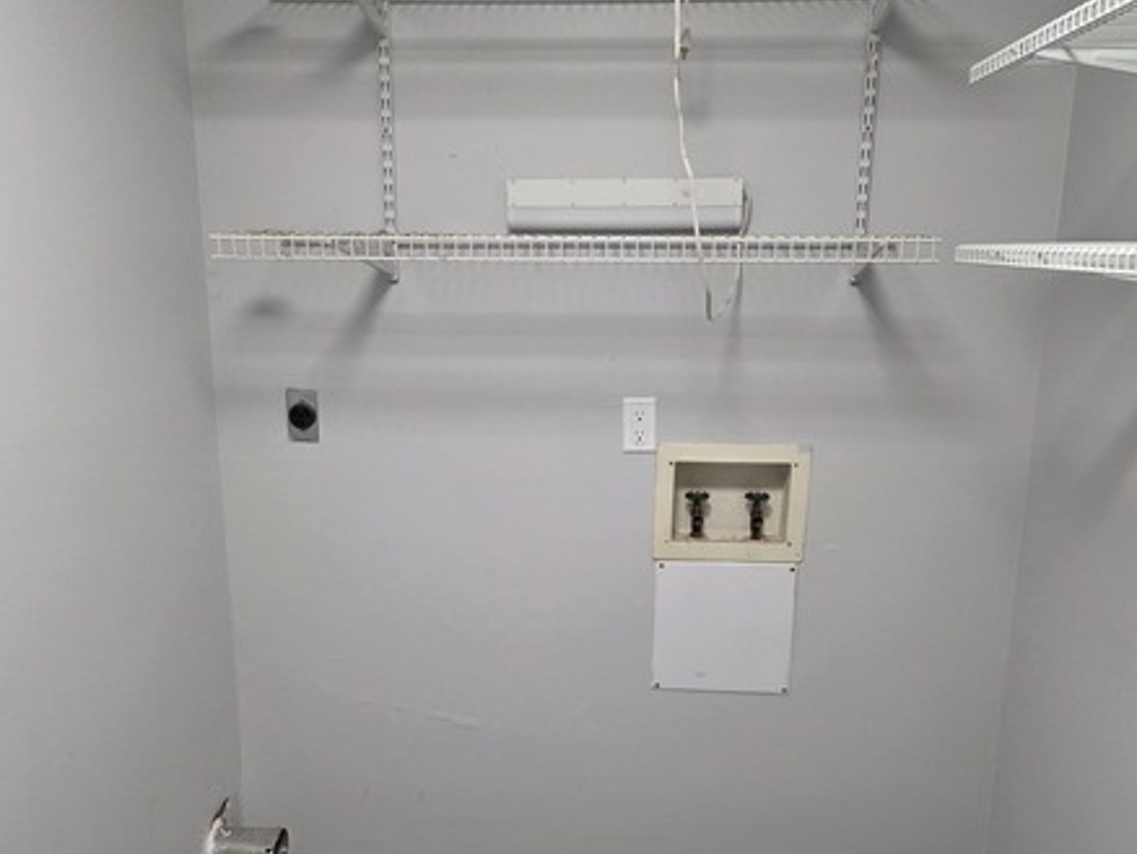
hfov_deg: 52.6
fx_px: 1150
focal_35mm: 35
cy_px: 540
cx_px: 575
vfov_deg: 40.4
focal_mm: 6.3
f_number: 1.7
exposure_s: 1/120
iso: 500
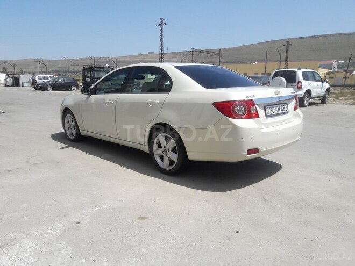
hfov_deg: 63.4
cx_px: 178
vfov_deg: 49.7
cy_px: 133
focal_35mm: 28
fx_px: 287
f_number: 1.9
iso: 40
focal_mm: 3.7
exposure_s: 1/2101
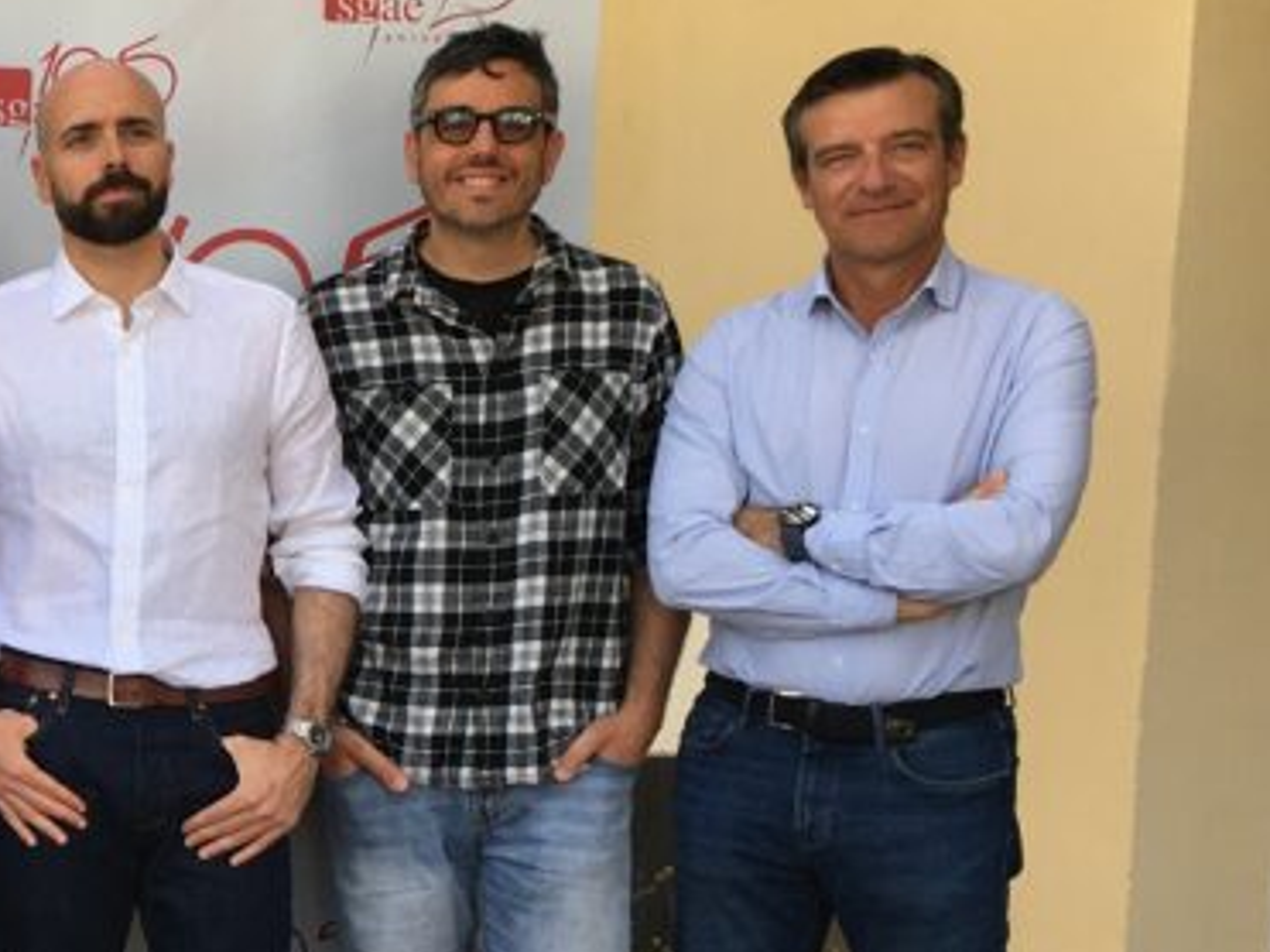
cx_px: -363
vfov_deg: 18.4
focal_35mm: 80
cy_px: 647
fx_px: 2934
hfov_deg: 22.0
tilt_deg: -5.1
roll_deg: -0.6
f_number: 2.2
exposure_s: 1/242
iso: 25
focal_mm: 4.15
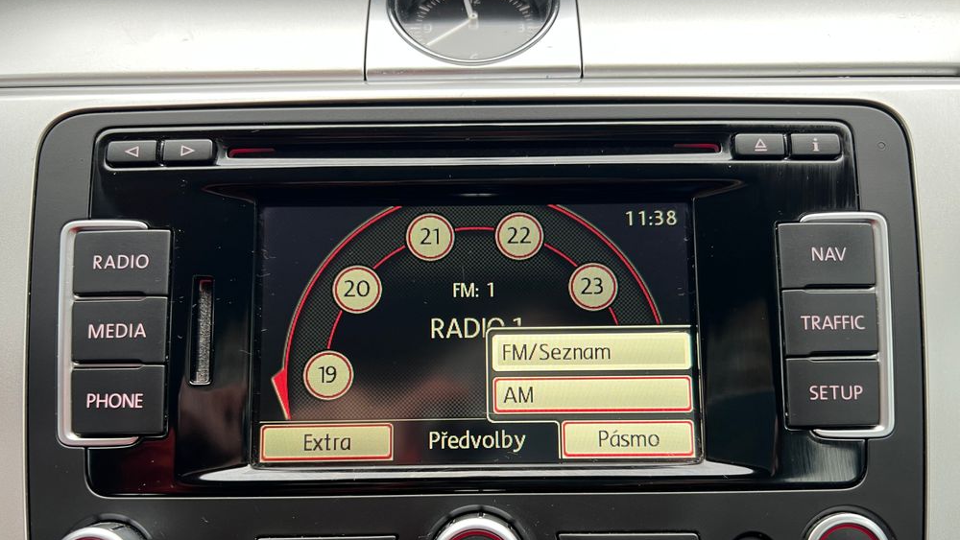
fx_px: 738
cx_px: 484
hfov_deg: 66.1
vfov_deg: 39.9
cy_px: 342
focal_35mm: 29
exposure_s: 1/75
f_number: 1.5
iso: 100
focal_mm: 5.7
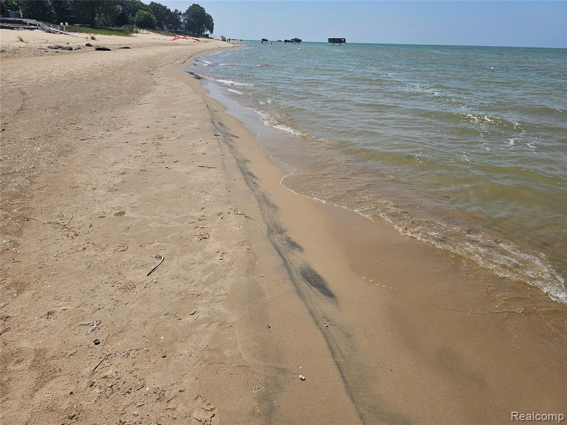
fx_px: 377
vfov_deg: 58.9
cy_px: 212
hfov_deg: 73.9
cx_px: 284
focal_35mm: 23
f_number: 1.7
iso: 12
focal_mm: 6.3
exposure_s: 1/2000
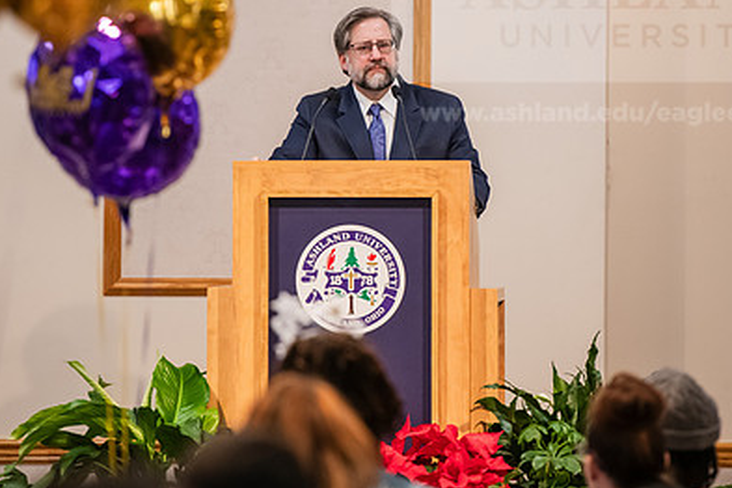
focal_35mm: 295
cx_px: 335
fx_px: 5998
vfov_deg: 4.7
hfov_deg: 7.0
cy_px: 152
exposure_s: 1/200
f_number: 3.2
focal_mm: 200
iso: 2500
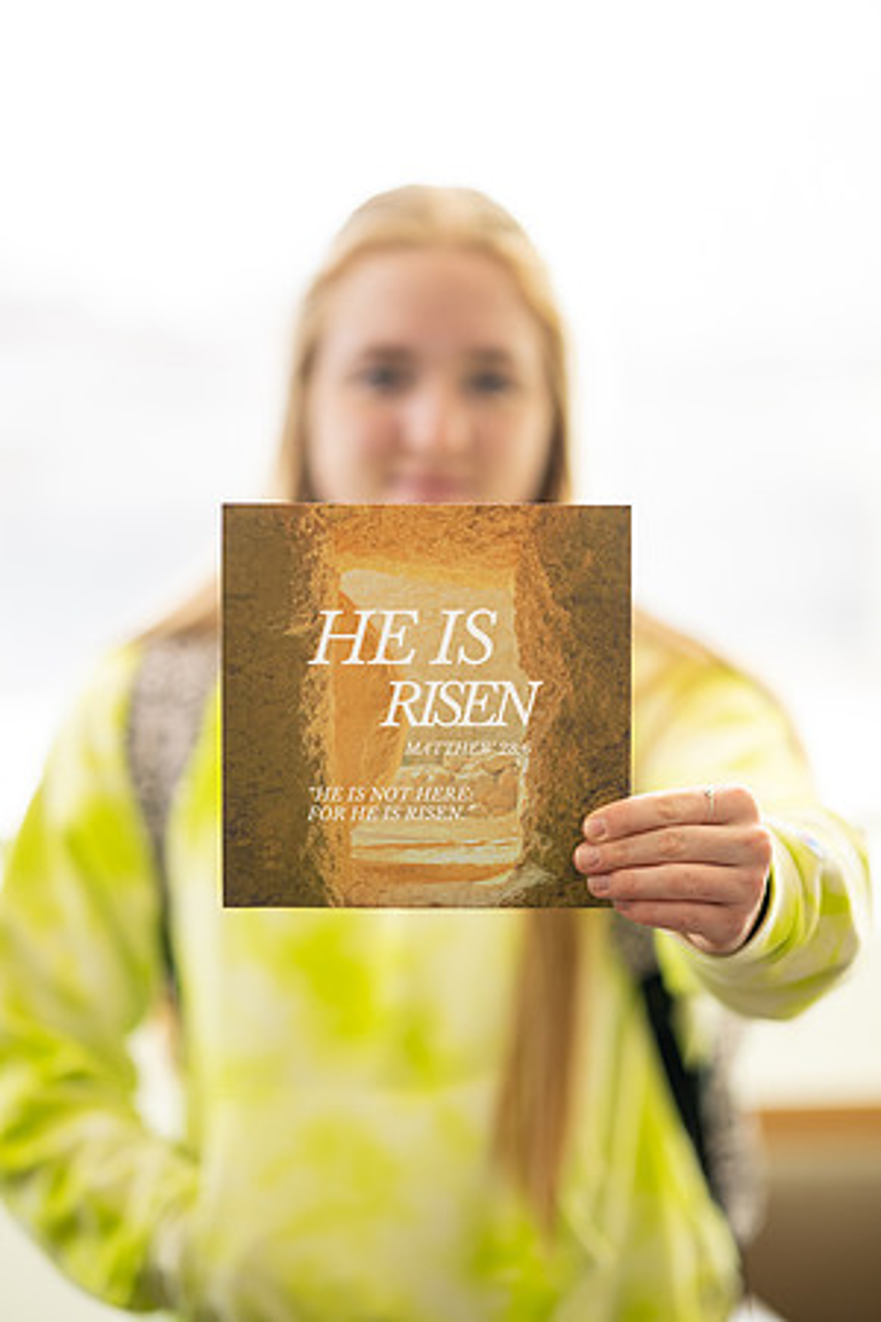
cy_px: 661
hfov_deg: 13.0
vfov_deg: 19.5
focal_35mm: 105
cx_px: 440
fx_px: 3854
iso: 100
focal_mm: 105
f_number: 1.4
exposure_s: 1/400
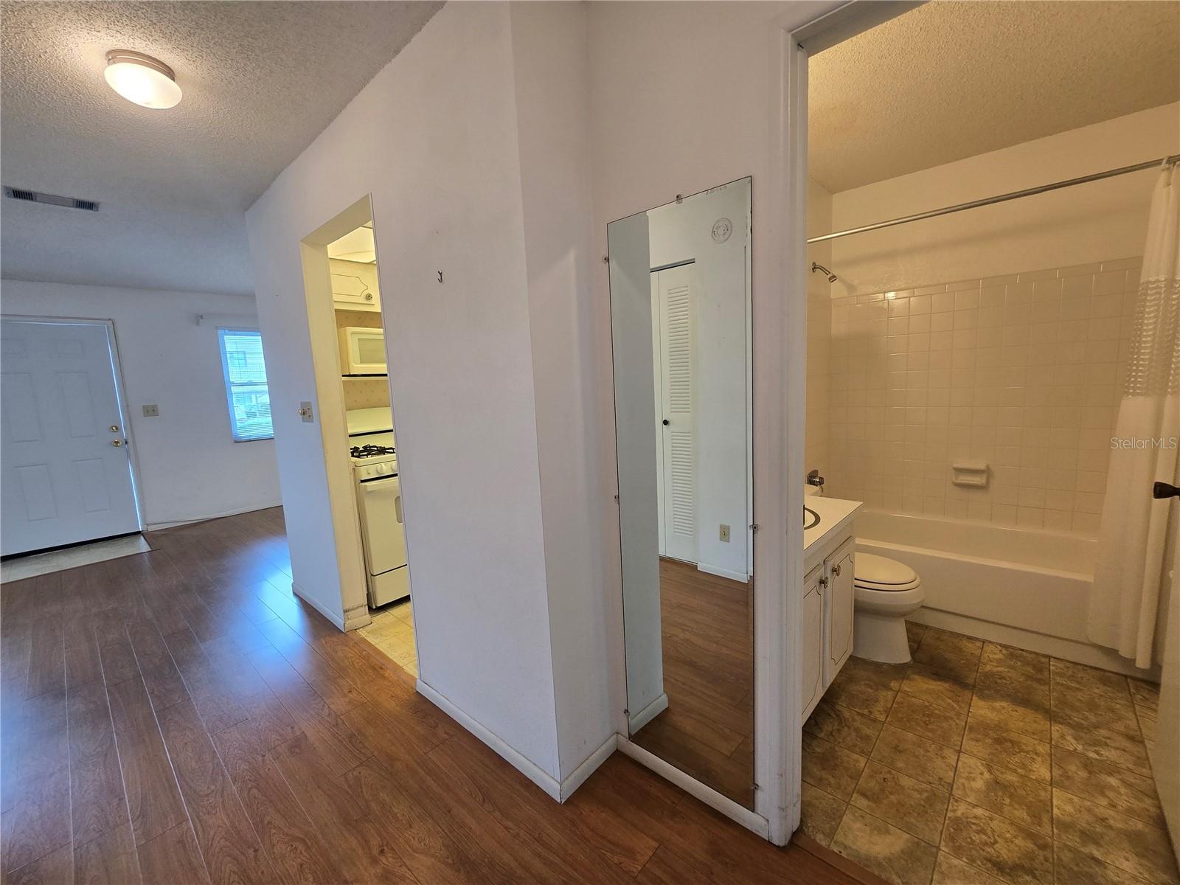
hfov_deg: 106.2
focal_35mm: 13
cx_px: 590
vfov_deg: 89.9
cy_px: 442
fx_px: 443
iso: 125
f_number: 2.2
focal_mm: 2.2
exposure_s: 1/60
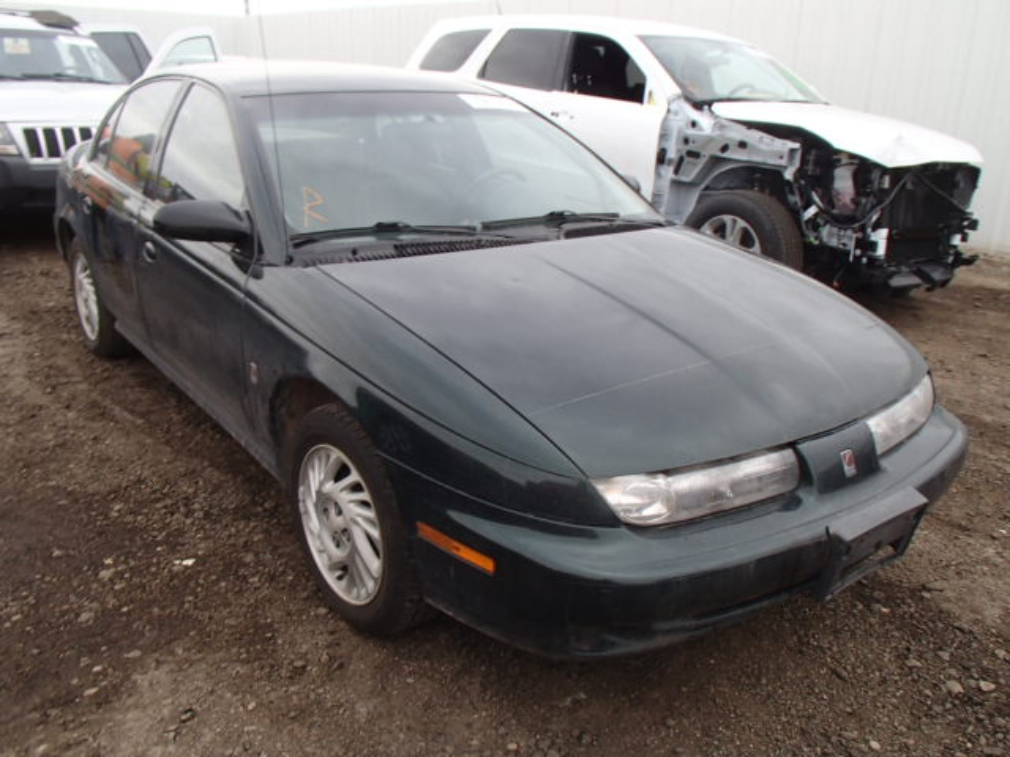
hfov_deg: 60.0
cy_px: 378
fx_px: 875
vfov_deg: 46.8
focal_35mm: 30
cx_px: 505
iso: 125
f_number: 4.1
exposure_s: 1/60
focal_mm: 5.4
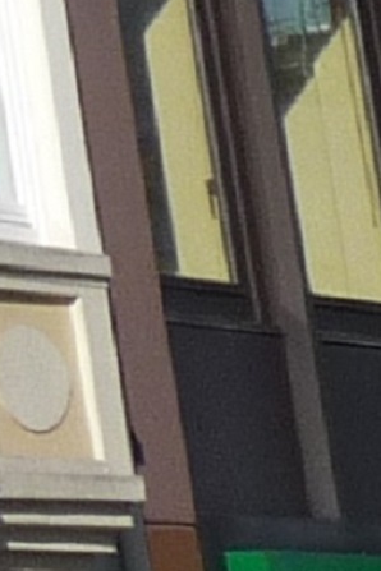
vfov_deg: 4.7
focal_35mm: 414
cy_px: -1356
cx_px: -1960
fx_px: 6572
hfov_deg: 3.0
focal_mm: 7.1
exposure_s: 1/1000
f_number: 4
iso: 100
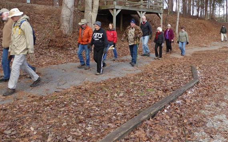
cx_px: 131
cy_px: 34
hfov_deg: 55.1
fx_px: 217
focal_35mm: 35
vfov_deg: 35.4
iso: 125
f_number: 3.3
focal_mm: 4.3
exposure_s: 1/250
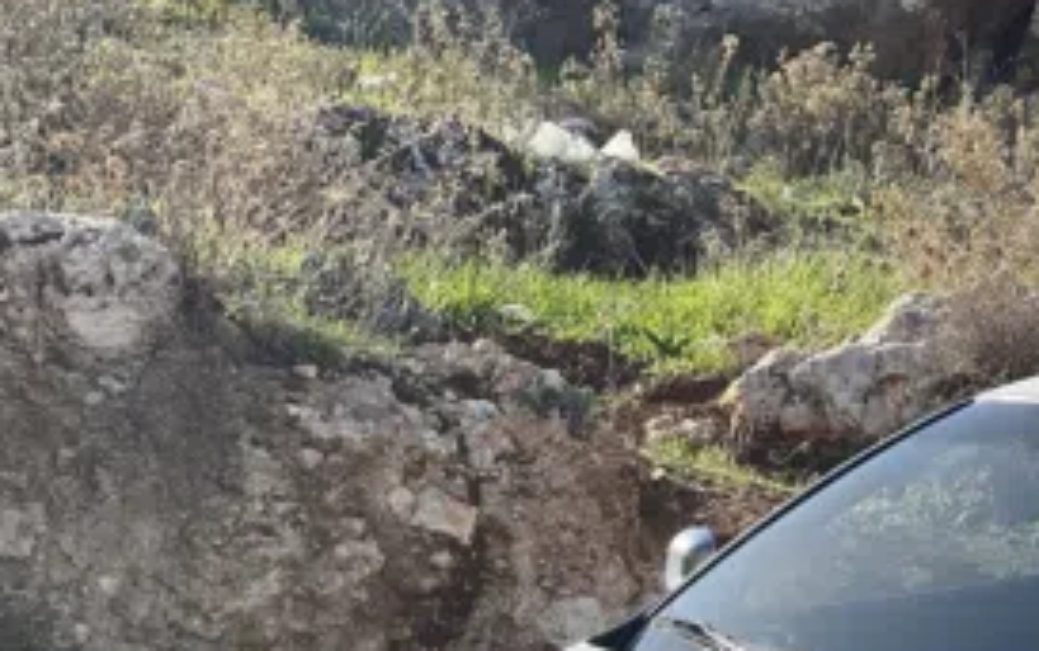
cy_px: 891
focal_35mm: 191
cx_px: 1176
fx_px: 5412
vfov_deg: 6.8
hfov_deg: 10.8
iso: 32
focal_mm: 9
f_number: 2.8
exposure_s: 1/278
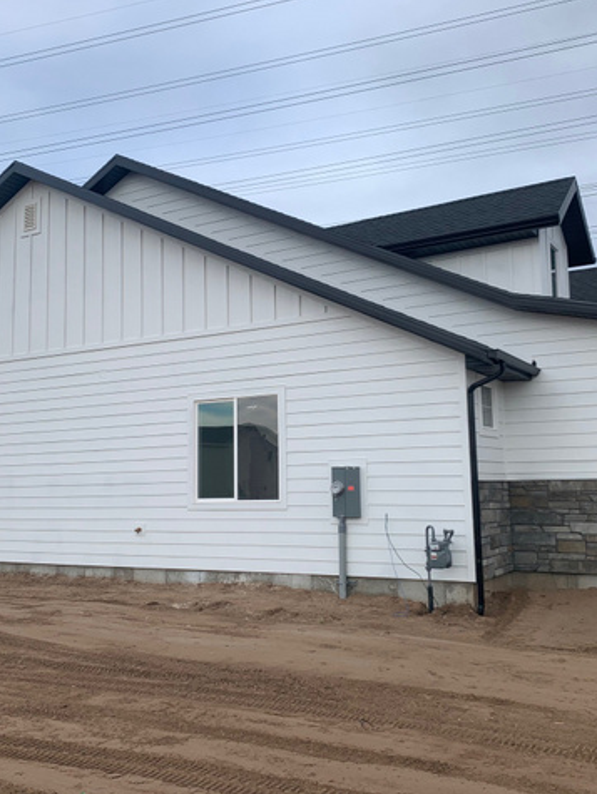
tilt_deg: +9.5
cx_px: 304
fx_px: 804
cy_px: 396
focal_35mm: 35
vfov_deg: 52.6
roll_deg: +0.7
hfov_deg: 40.7
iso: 25
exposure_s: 1/991
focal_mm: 4.25
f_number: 1.8
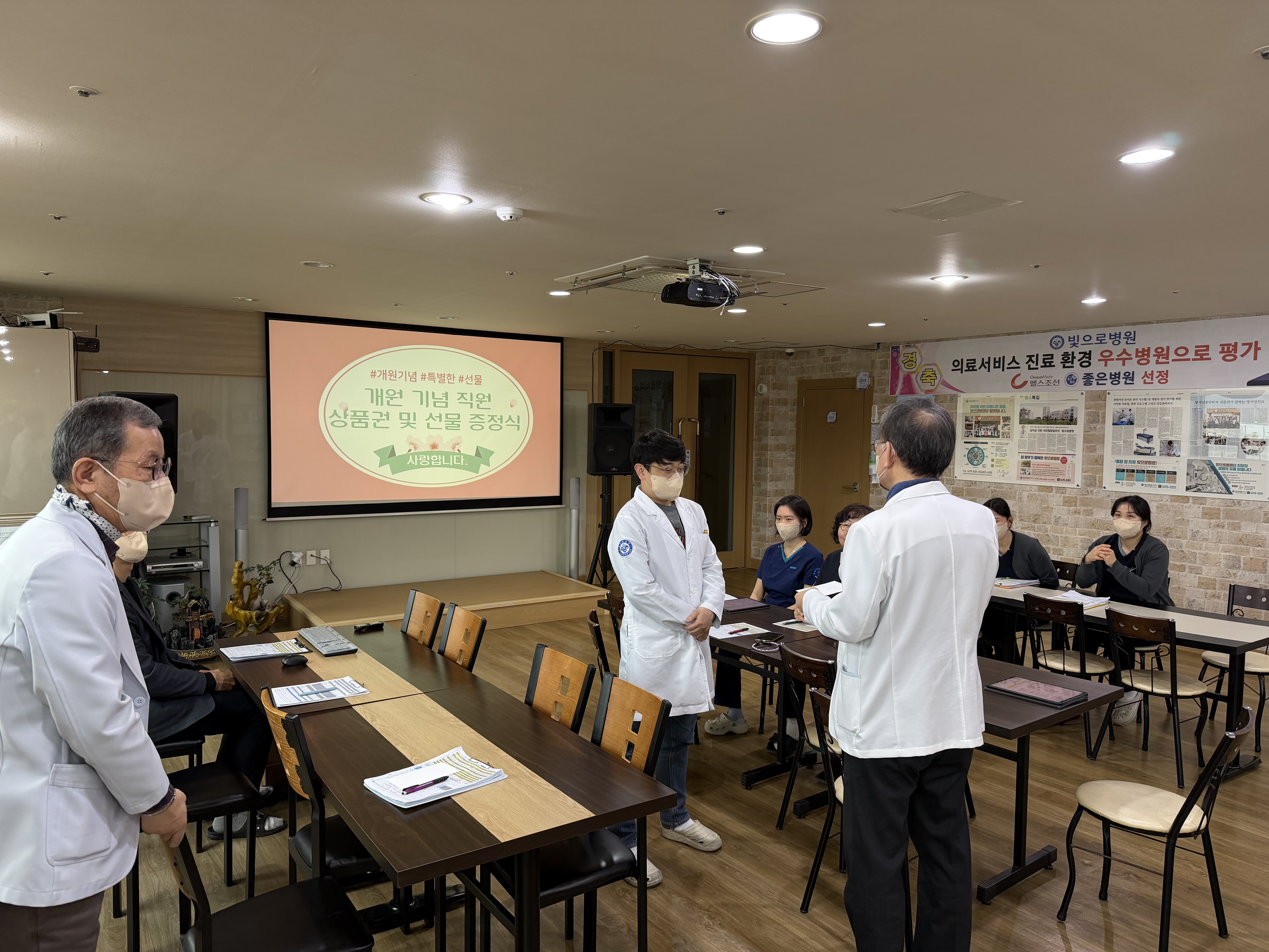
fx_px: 880
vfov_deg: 56.8
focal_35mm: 24
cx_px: 634
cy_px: 476
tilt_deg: -2.3
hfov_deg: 71.6
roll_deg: -0.4
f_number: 1.78
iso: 160
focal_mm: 6.76
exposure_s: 1/60
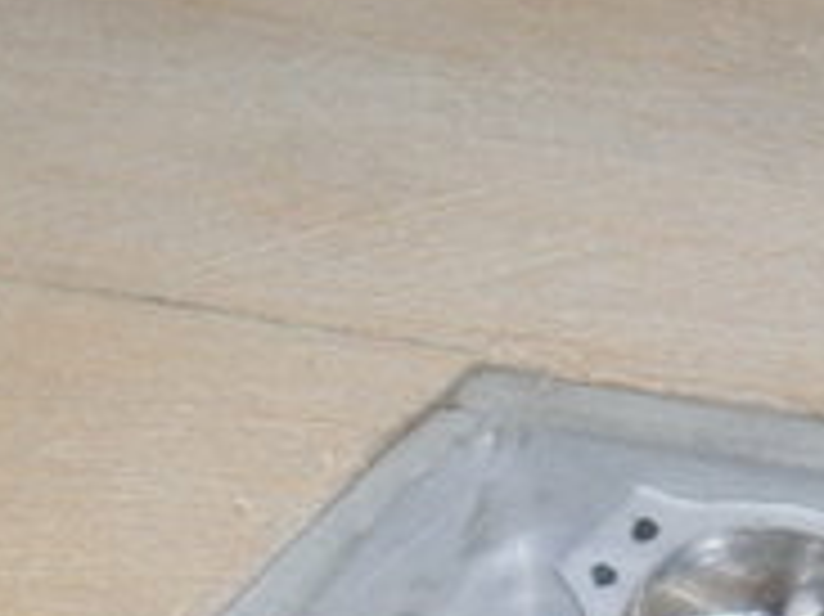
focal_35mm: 206
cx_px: 734
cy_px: 879
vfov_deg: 7.1
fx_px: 4900
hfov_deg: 9.6
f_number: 3.4
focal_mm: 8.3
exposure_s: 1/40
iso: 125
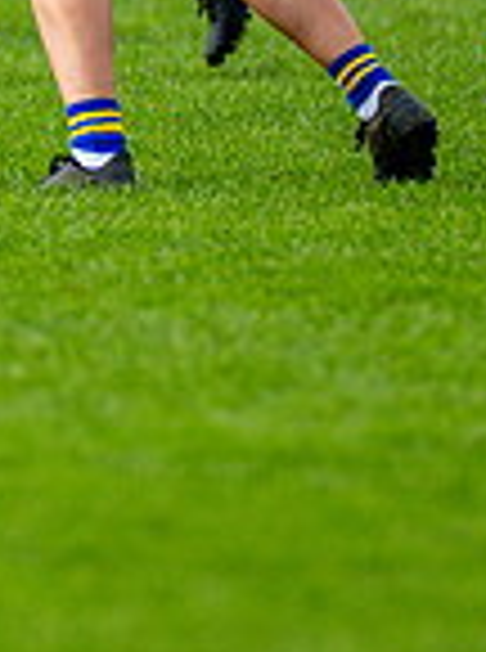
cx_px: -454
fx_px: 32604
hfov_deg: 0.9
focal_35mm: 1734
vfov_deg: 1.1
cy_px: -180
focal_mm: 300
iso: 220
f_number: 2.8
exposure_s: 1/2500
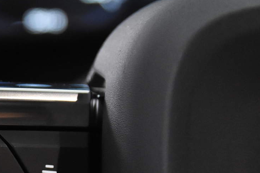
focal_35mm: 177
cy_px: 214
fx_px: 1280
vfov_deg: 7.7
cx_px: -38
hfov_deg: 11.4
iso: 4500
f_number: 3.5
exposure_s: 1/80
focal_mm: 45
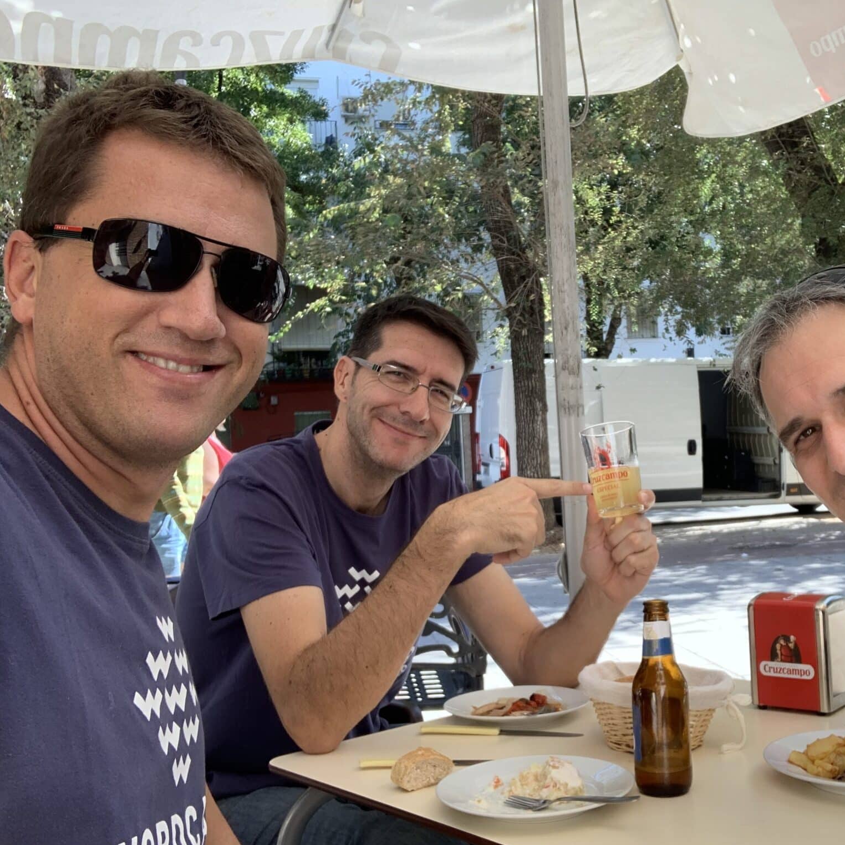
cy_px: 425
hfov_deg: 43.4
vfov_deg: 43.9
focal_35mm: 38
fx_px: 1049
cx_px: 549
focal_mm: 2.87
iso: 25
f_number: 2.2
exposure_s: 1/121
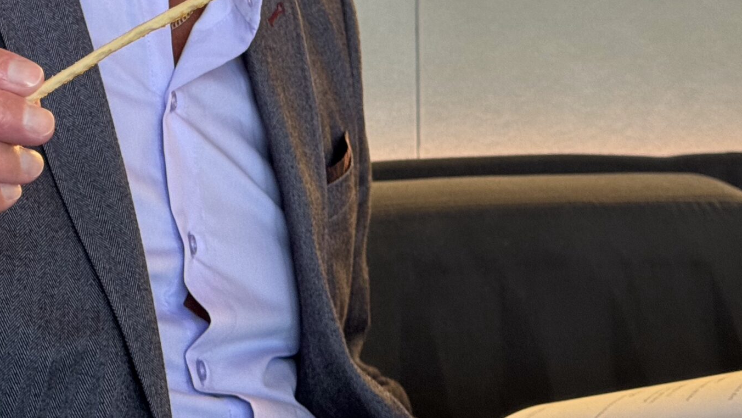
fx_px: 1948
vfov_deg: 11.9
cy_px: -107
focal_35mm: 99
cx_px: 204
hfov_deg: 21.4
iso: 320
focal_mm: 6.76
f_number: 1.78
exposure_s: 1/35
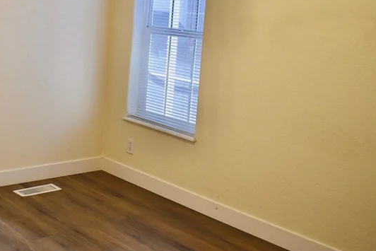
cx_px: 88
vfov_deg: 25.6
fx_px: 543
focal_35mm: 52
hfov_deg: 37.1
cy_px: 56
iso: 400
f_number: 4
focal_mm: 18
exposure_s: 1/60
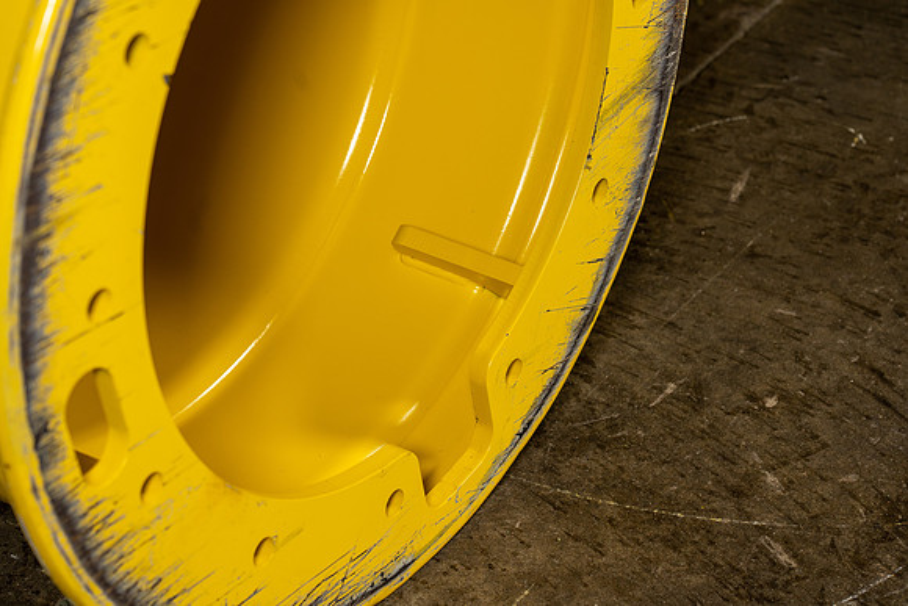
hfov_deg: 19.5
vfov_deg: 13.0
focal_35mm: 105
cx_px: 454
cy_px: 303
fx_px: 2649
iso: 640
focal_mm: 105
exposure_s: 1/160
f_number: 5.6
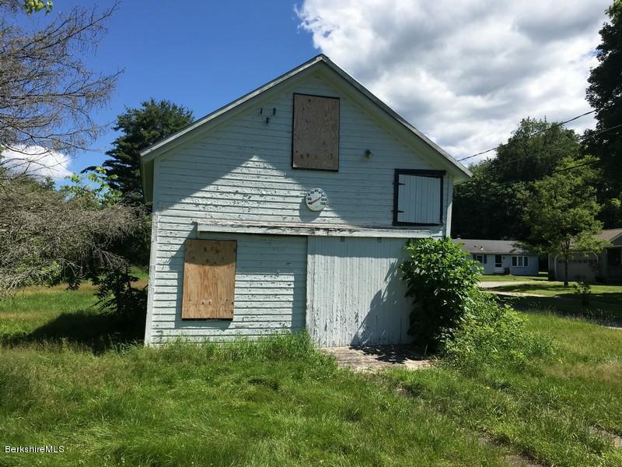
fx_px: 521
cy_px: 234
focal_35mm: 29
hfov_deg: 61.7
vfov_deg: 48.2
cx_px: 311
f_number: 2.2
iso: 25
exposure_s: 1/1570
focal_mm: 4.15
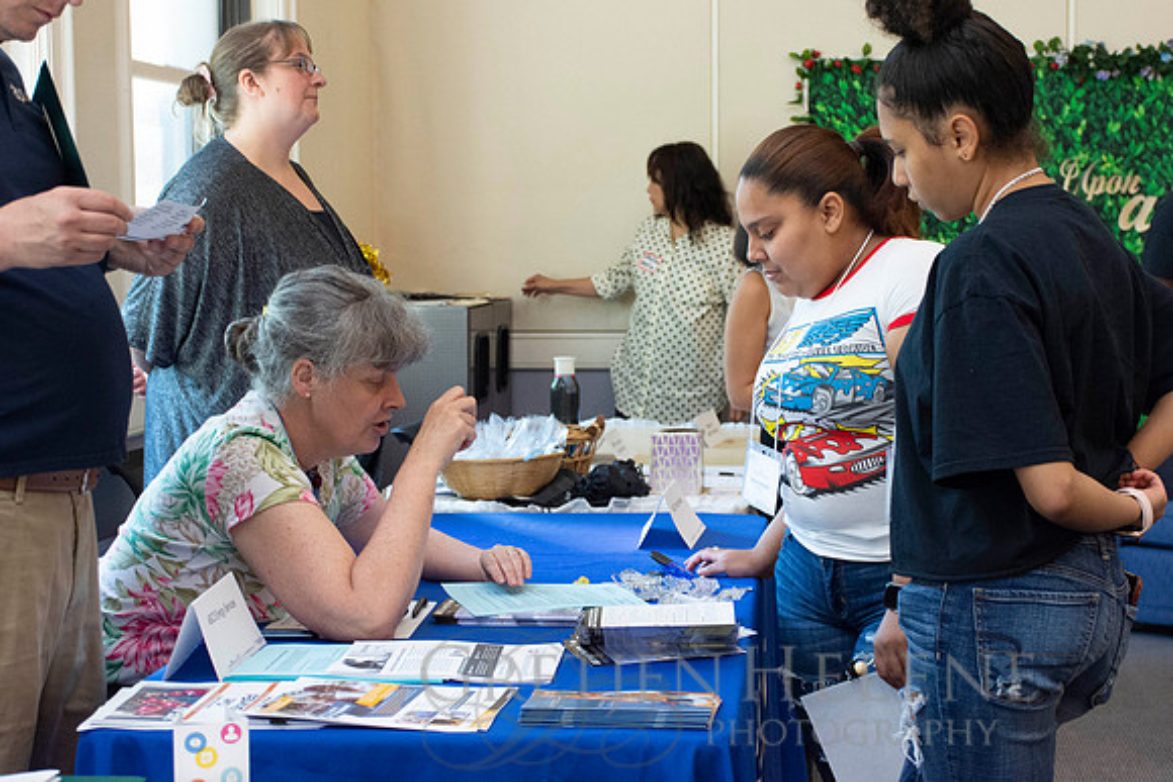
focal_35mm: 64
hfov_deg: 31.6
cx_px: 586
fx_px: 2072
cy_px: 391
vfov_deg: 21.4
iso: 2000
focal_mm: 40
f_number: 5.6
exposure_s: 1/125
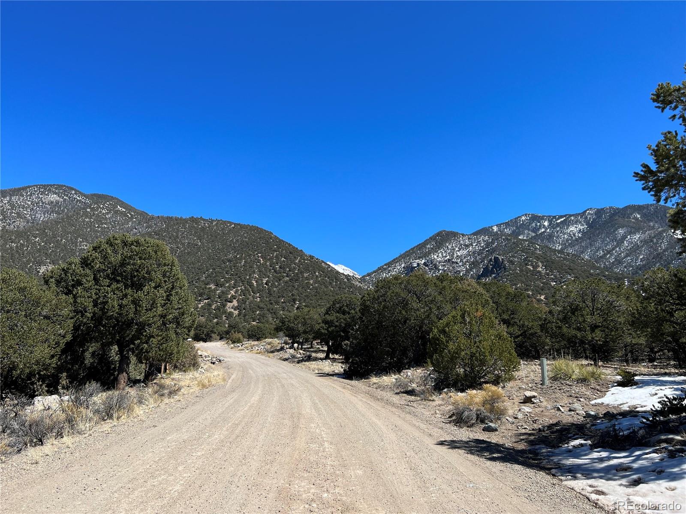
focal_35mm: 26
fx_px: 515
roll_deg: -0.8
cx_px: 343
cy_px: 257
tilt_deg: +13.5
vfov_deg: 53.1
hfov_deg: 67.3
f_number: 1.5
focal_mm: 5.7
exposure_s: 1/3704
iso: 50
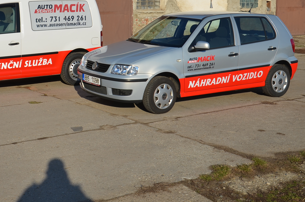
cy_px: 56
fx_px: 548
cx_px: 89
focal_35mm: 65
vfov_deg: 20.7
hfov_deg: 30.7
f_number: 9
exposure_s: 1/320
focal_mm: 25
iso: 100
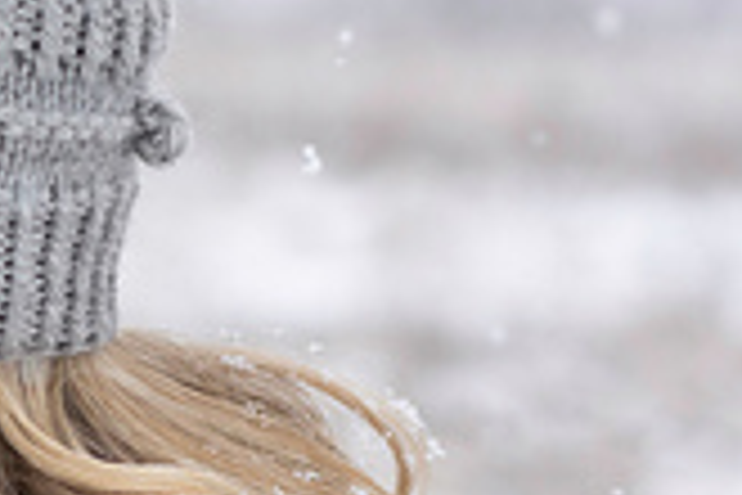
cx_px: -391
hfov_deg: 7.0
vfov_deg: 4.7
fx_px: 5997
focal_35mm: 291
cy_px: 198
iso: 100
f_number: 3.2
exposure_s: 1/640
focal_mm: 50
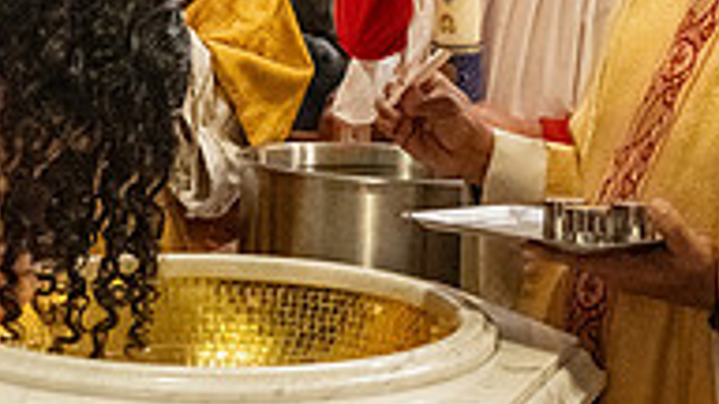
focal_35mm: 98
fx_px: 1868
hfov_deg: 21.6
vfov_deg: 12.4
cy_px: 211
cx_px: 187
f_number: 4.5
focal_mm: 31
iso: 5000
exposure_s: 1/60
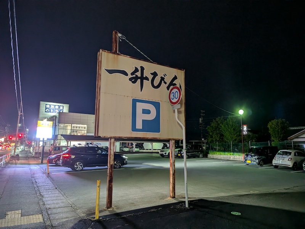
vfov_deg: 56.8
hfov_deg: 71.6
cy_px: 114
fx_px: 211
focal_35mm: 24
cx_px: 152
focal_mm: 4.53
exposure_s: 1/24
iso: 169
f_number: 1.7
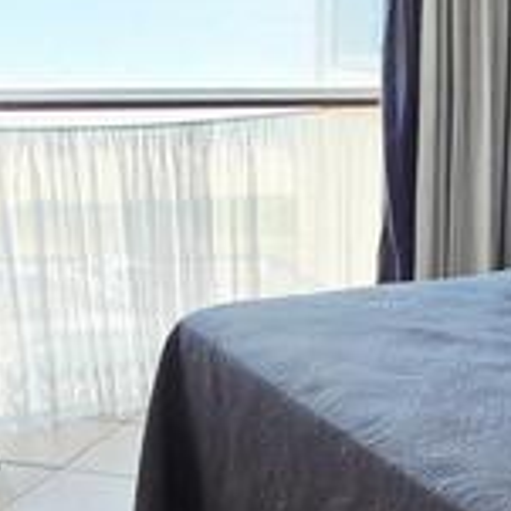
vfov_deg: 27.6
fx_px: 1019
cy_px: 403
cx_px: 477
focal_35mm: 61
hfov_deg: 27.0
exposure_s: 1/286
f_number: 2.2
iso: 50
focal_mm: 2.2
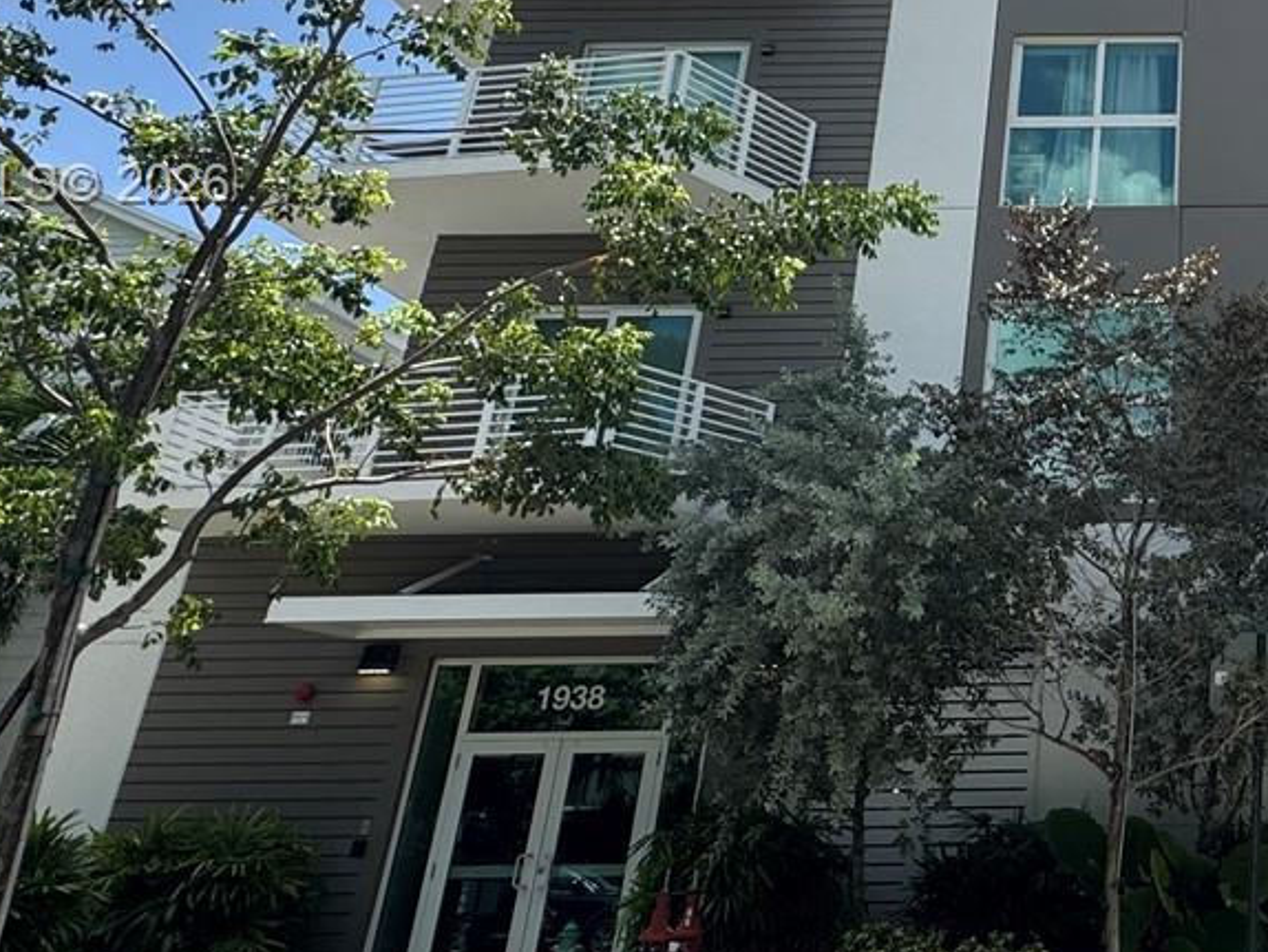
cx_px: 1310
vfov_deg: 35.6
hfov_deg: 40.8
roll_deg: +1.6
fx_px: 1429
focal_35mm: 39
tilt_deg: +26.3
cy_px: 188
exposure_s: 1/1346
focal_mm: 2.22
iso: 40
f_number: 2.2
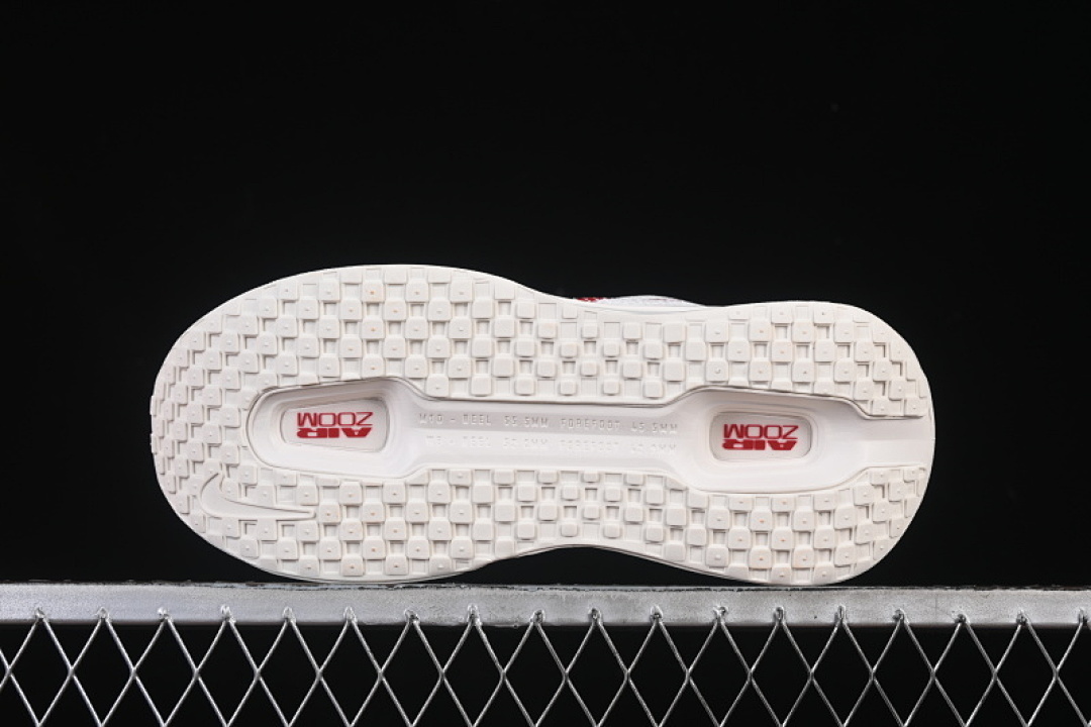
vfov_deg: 18.2
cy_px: 364
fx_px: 2273
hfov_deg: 27.0
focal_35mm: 75
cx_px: 546
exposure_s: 1/100
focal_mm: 50
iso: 160
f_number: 8
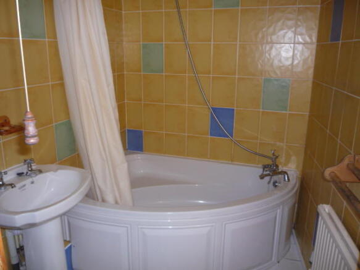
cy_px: 135
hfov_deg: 60.0
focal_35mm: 30
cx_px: 180
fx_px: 312
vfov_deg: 46.8
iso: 100
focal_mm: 5.2
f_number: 3.3
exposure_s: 1/30
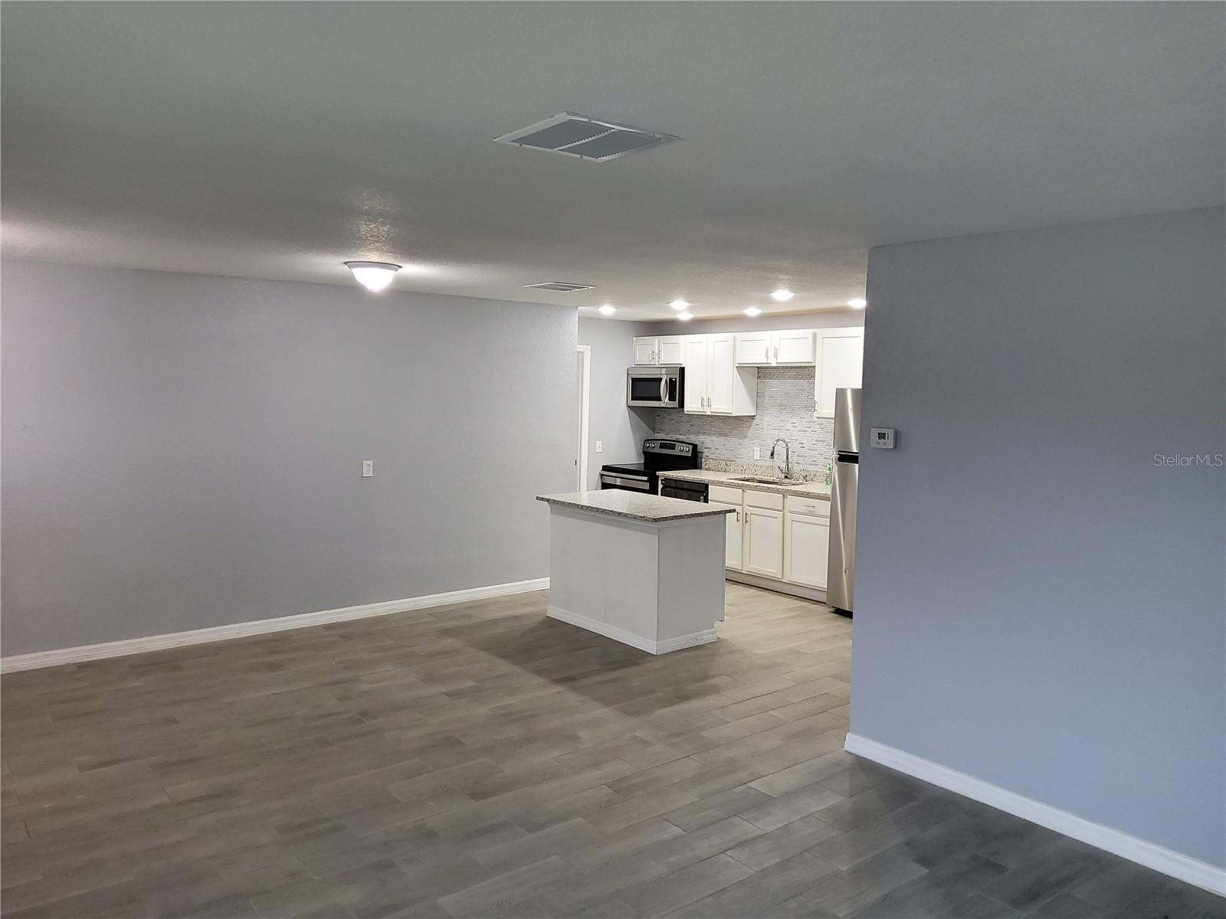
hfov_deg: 67.3
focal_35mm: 26
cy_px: 460
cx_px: 613
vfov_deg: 53.1
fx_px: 921
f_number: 2
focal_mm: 3.08
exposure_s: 1/40
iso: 250
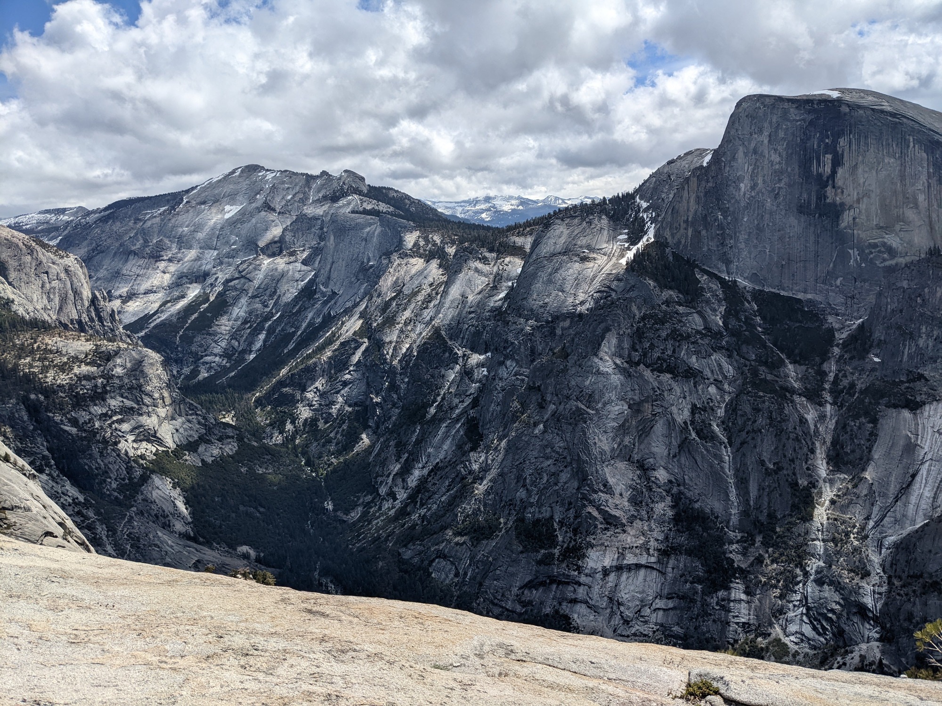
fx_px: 735
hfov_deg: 65.3
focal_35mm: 27
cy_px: 353
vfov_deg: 51.4
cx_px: 471
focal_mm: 4.38
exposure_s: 1/5882
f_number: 1.73
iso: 65
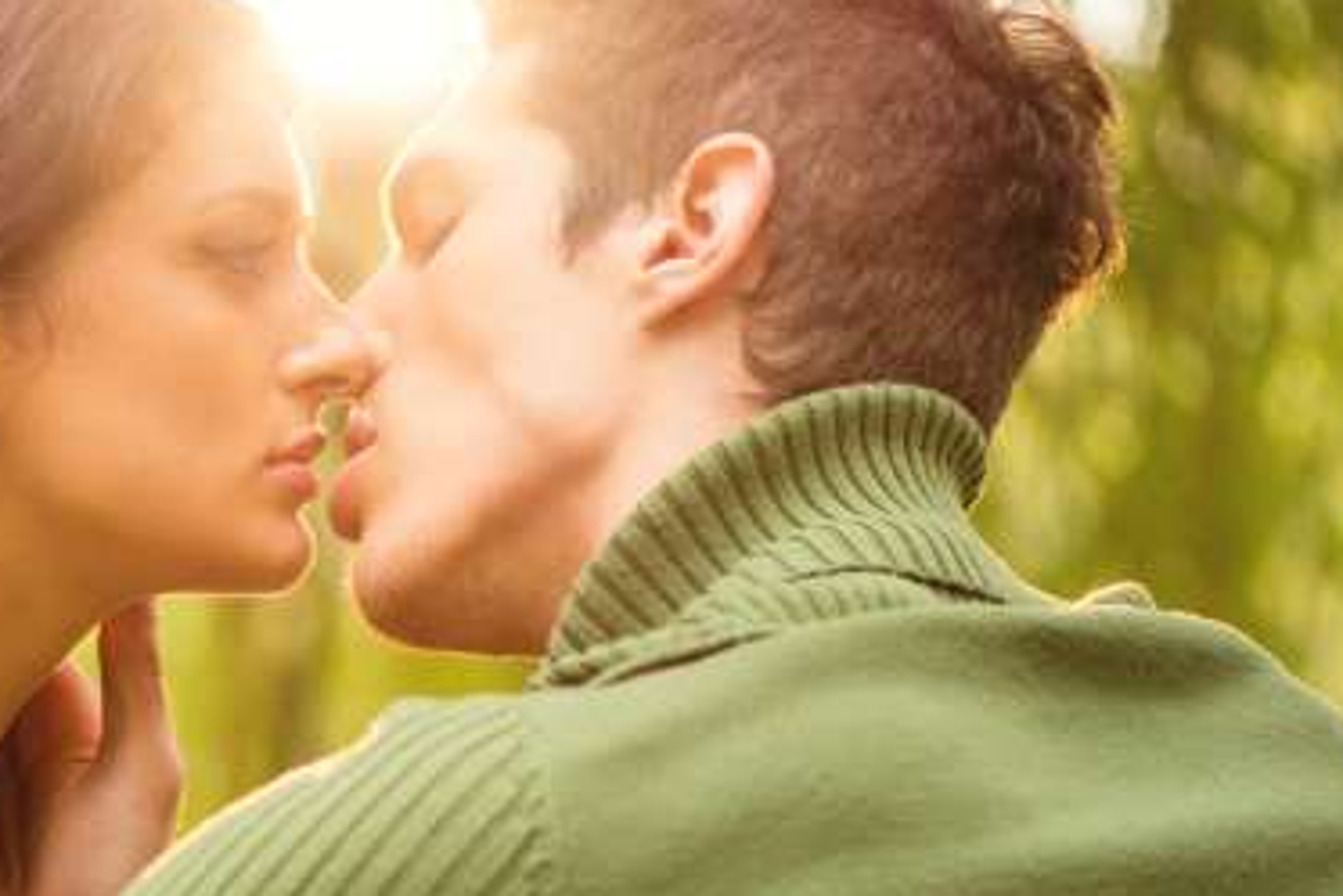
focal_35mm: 239
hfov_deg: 8.6
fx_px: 8919
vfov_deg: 5.7
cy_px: 716
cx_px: 148
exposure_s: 1/80
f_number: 2.8
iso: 360
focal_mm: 105
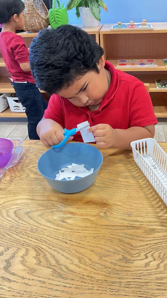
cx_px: 110
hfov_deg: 36.3
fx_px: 252
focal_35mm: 32
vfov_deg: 61.0
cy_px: 149
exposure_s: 1/50
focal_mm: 3
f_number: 1.8
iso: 100
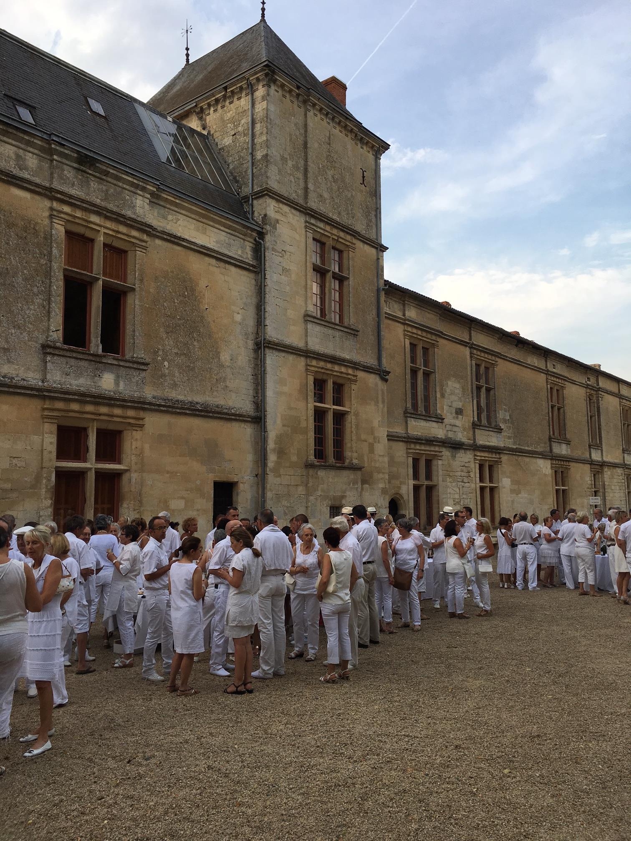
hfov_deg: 48.2
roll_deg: +0.1
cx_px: 316
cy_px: 420
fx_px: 705
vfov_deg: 61.7
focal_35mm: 29
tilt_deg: +7.1
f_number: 2.2
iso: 25
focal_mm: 4.15
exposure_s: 1/439
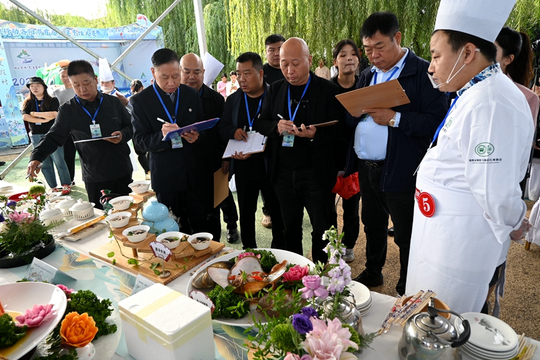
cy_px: 180
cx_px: 270
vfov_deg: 53.1
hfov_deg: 73.7
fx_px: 360
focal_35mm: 24
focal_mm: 16
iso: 250
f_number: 4
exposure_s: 1/250
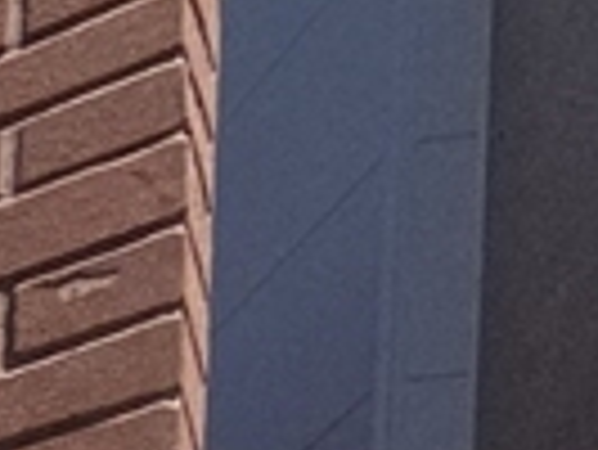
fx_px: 1729
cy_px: 1634
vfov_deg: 9.0
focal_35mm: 100
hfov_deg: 9.0
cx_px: -1601
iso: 50
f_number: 2.2
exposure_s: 1/1677
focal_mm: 2.2
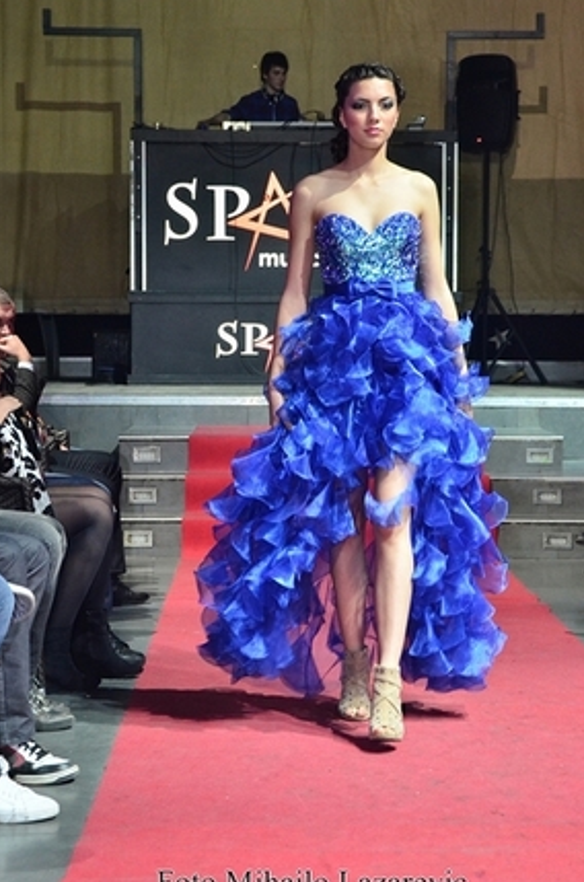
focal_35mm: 91
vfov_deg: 22.4
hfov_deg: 15.0
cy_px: 372
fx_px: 2225
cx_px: 313
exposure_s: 1/100
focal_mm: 50
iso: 1600
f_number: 5.6
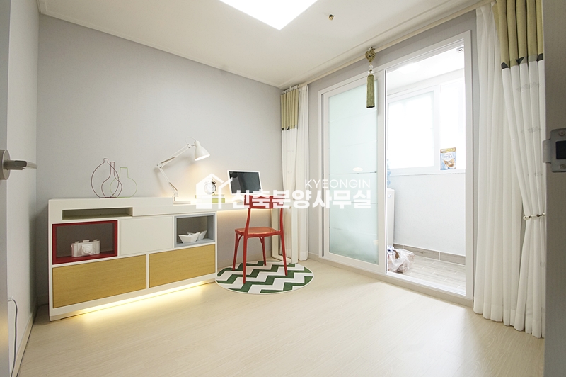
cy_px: 188
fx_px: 236
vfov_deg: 77.2
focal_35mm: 15
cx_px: 283
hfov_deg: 100.4
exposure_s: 1/30
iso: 800
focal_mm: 10
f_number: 9
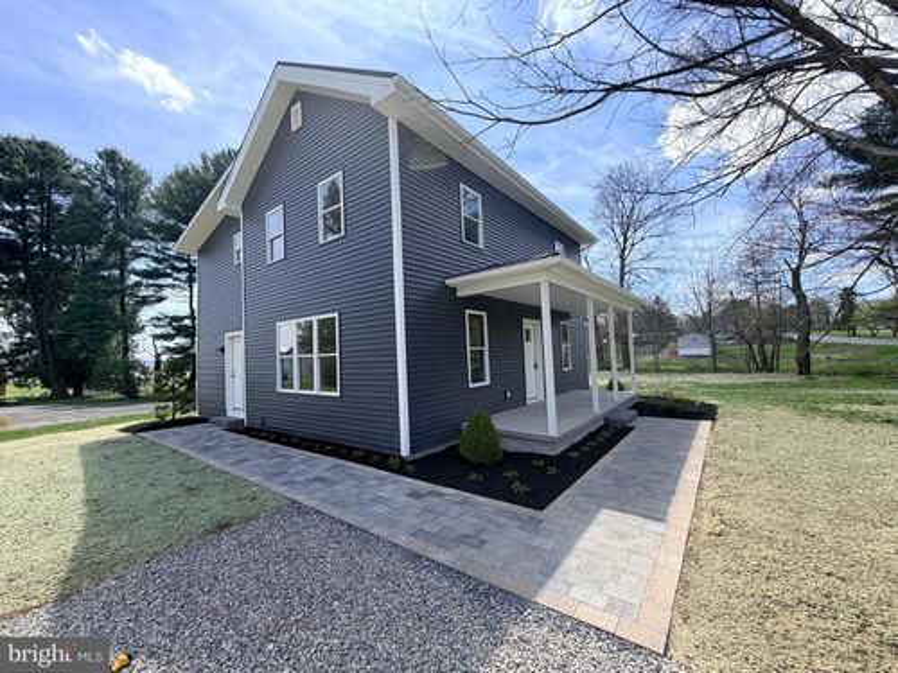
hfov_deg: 102.1
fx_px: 363
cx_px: 449
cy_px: 336
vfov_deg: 85.7
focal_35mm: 14
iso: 40
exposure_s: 1/502
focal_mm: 2.22
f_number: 2.2
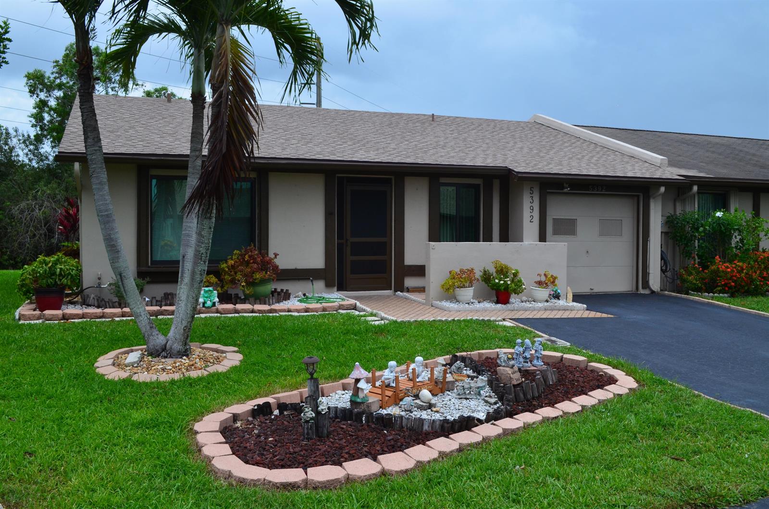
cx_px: 384
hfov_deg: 57.3
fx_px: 703
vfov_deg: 39.8
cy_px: 254
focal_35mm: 33
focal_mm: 22
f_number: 9
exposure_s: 1/160
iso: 400
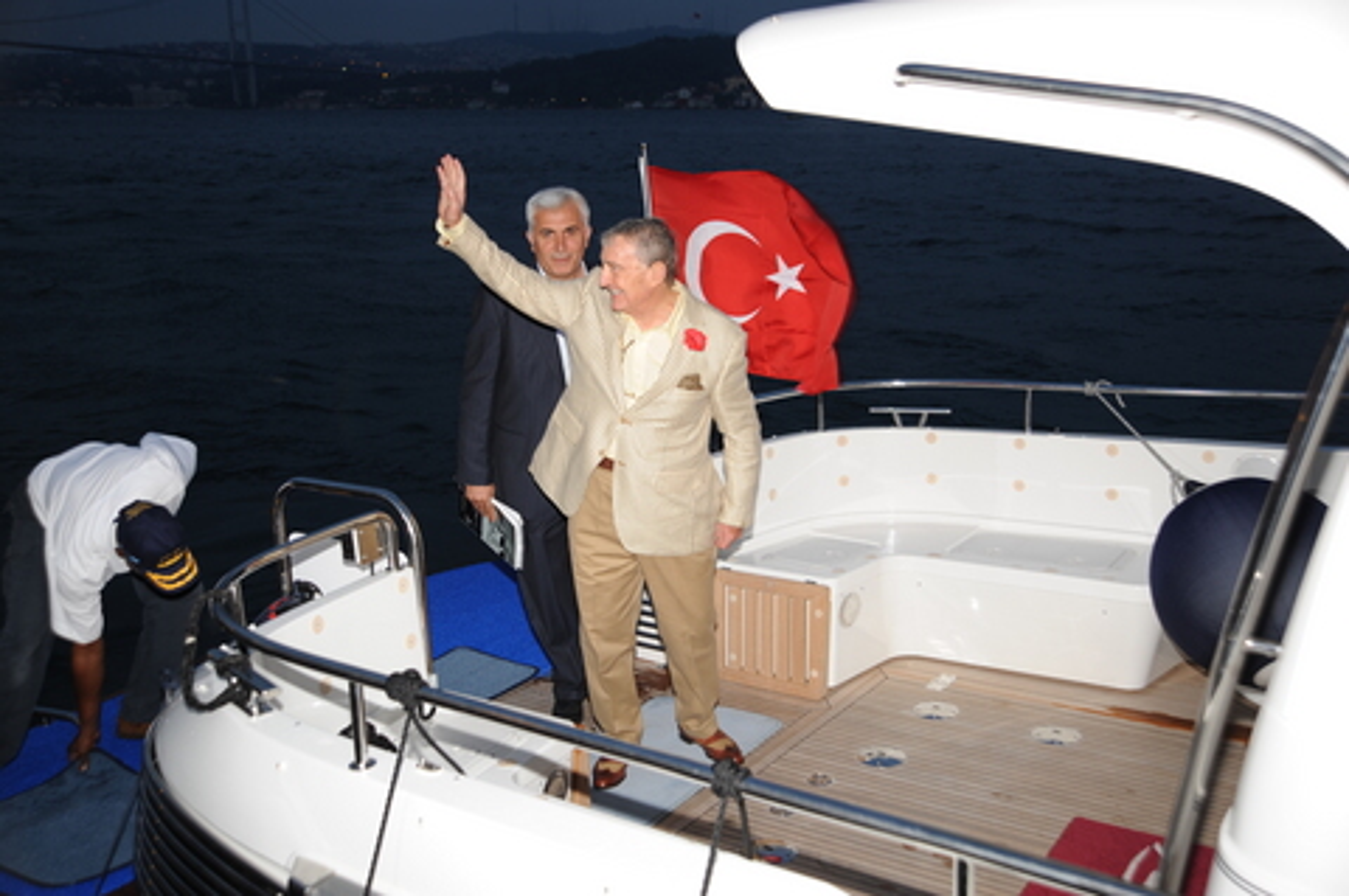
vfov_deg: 37.8
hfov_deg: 54.5
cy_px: 448
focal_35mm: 35
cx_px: 674
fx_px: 1310
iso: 200
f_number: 5
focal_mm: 35
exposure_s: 1/60
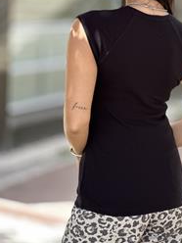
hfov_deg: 11.6
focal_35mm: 128
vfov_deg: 15.3
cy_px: 54
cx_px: 128
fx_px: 897
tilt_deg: -5.0
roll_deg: -2.0
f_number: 2.8
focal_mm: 9
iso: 50
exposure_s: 1/121
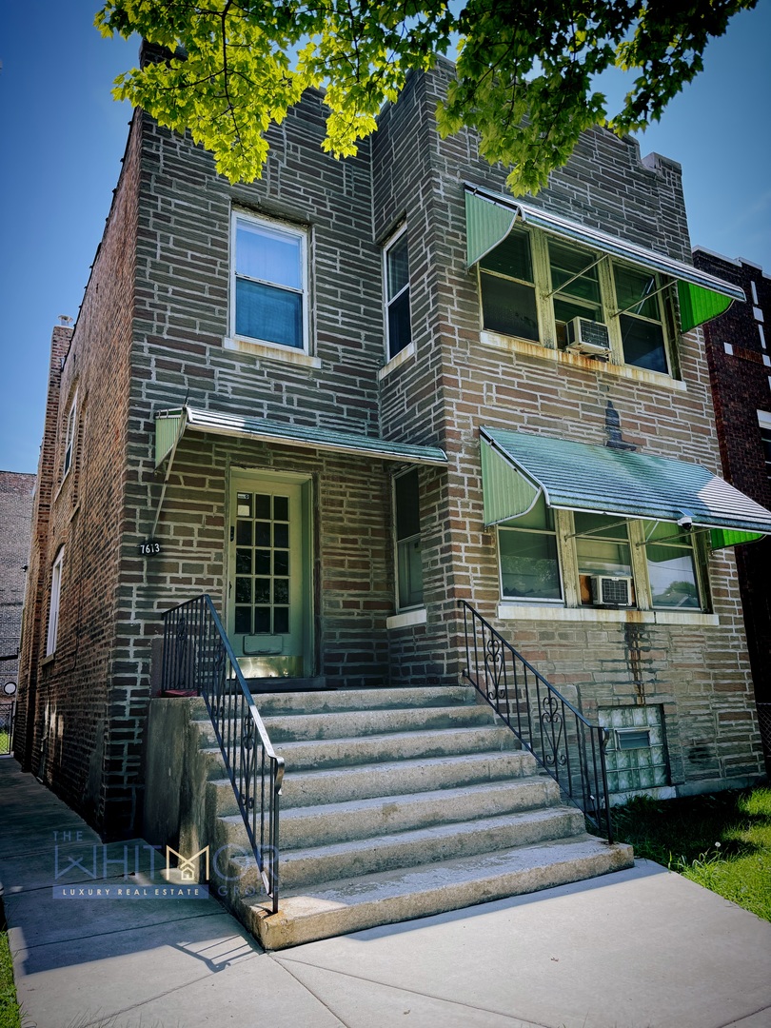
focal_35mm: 24
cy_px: 514
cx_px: 386
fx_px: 713
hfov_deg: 56.8
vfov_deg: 71.6
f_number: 1.78
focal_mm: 6.76
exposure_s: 1/1271
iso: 100
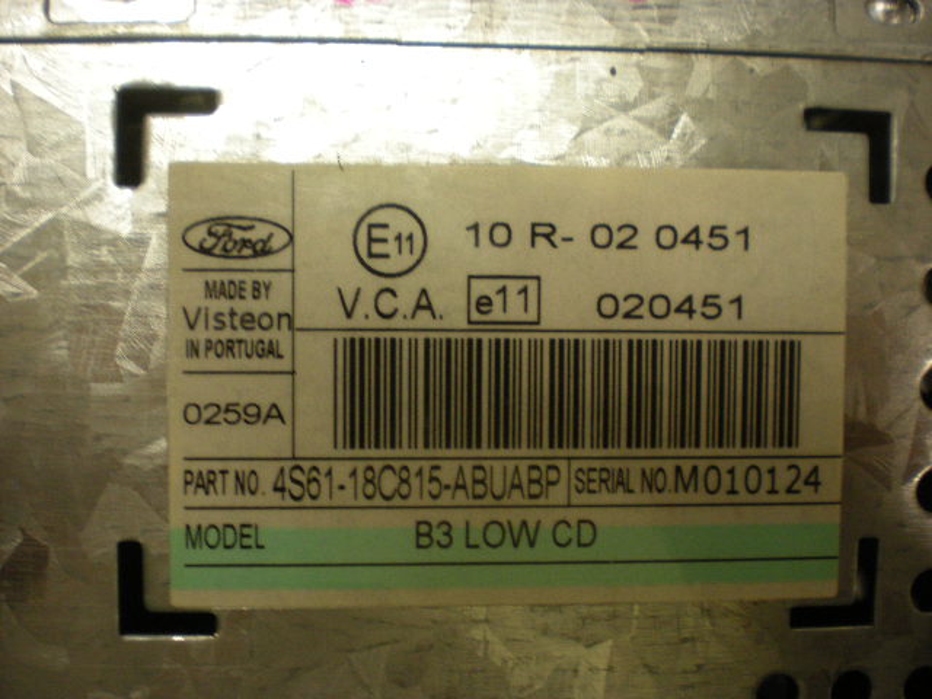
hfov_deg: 49.0
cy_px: 350
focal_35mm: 38
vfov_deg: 37.7
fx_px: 1023
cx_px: 466
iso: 200
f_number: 3.1
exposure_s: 1/35.2
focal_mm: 6.3
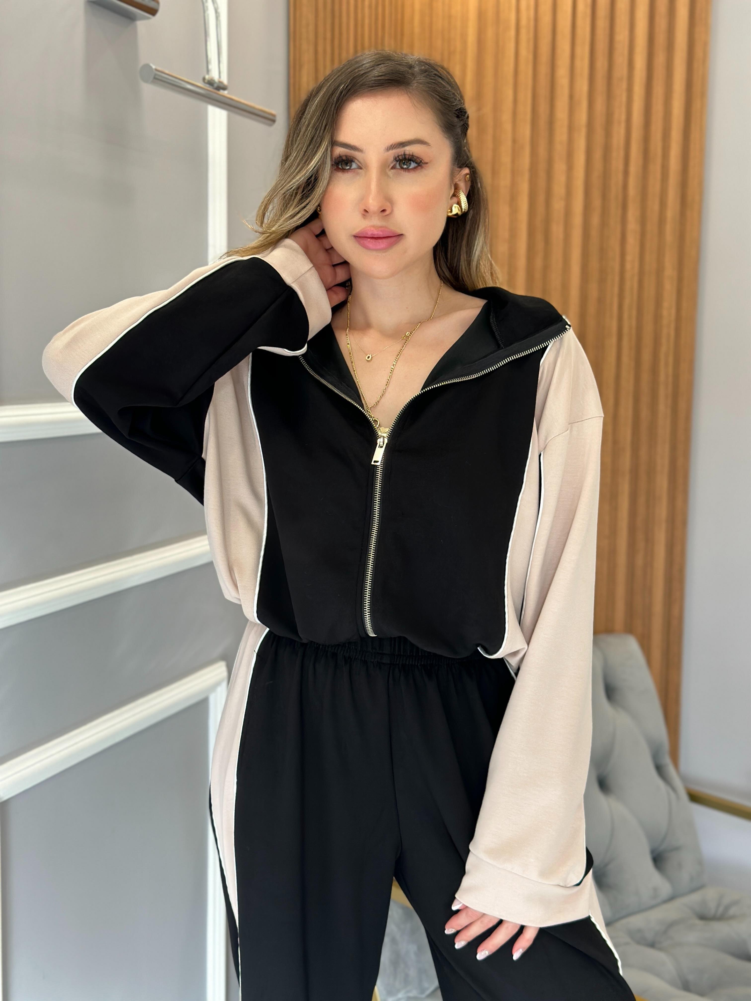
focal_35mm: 48
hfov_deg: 30.3
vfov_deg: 39.7
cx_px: 376
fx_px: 1388
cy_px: 500
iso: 125
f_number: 1.78
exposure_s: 1/99
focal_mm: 6.86
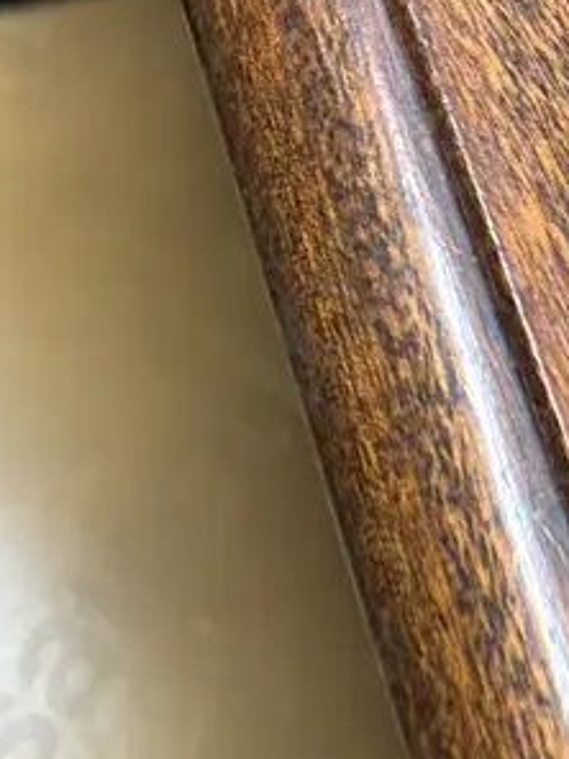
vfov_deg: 22.6
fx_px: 1819
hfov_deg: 17.3
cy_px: 767
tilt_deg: -68.8
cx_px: -13
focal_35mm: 83
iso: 250
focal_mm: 6.86
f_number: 1.78
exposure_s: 1/50
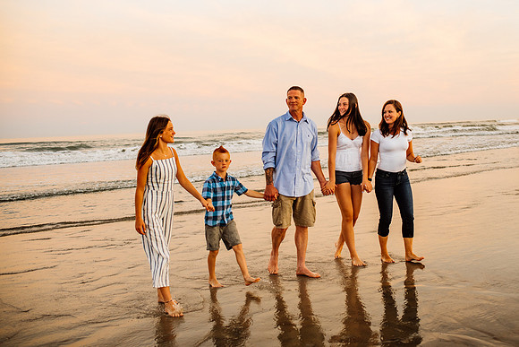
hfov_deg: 47.6
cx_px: 300
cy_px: 145
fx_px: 586
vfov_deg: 32.8
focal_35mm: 41
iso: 320
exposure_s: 1/320
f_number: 2.8
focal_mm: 35
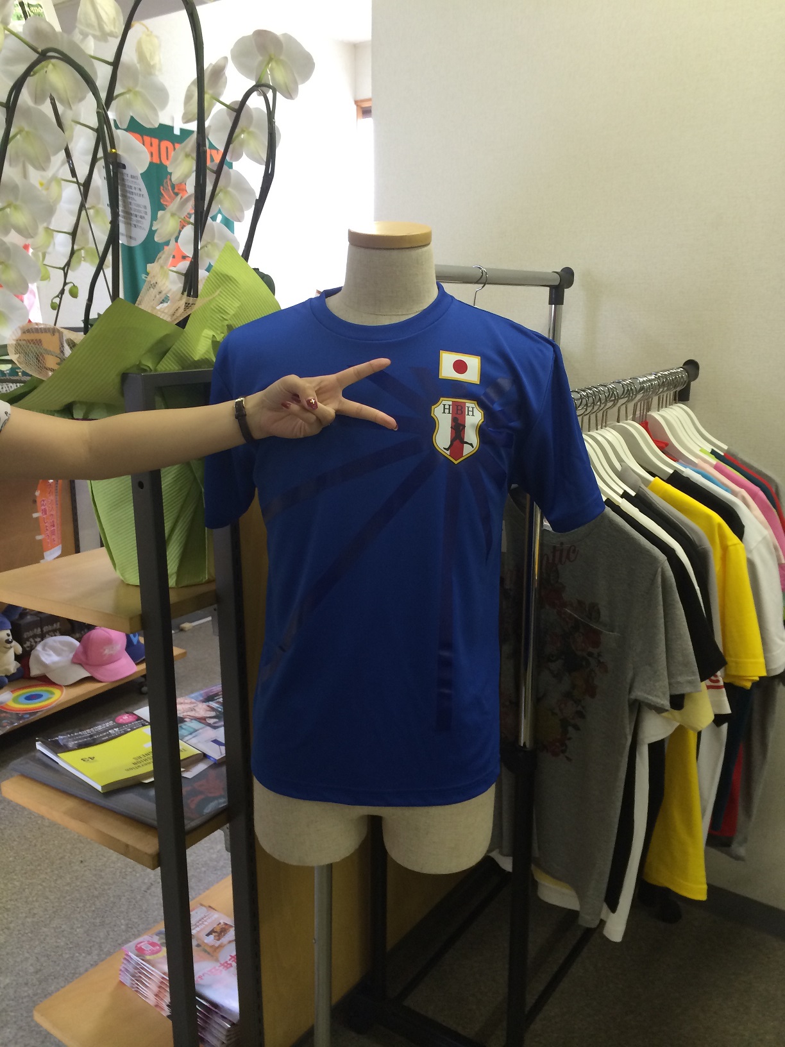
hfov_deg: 46.8
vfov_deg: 60.0
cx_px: 392
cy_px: 524
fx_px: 907
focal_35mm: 30
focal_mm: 4.12
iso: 100
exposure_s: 1/30
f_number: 2.2
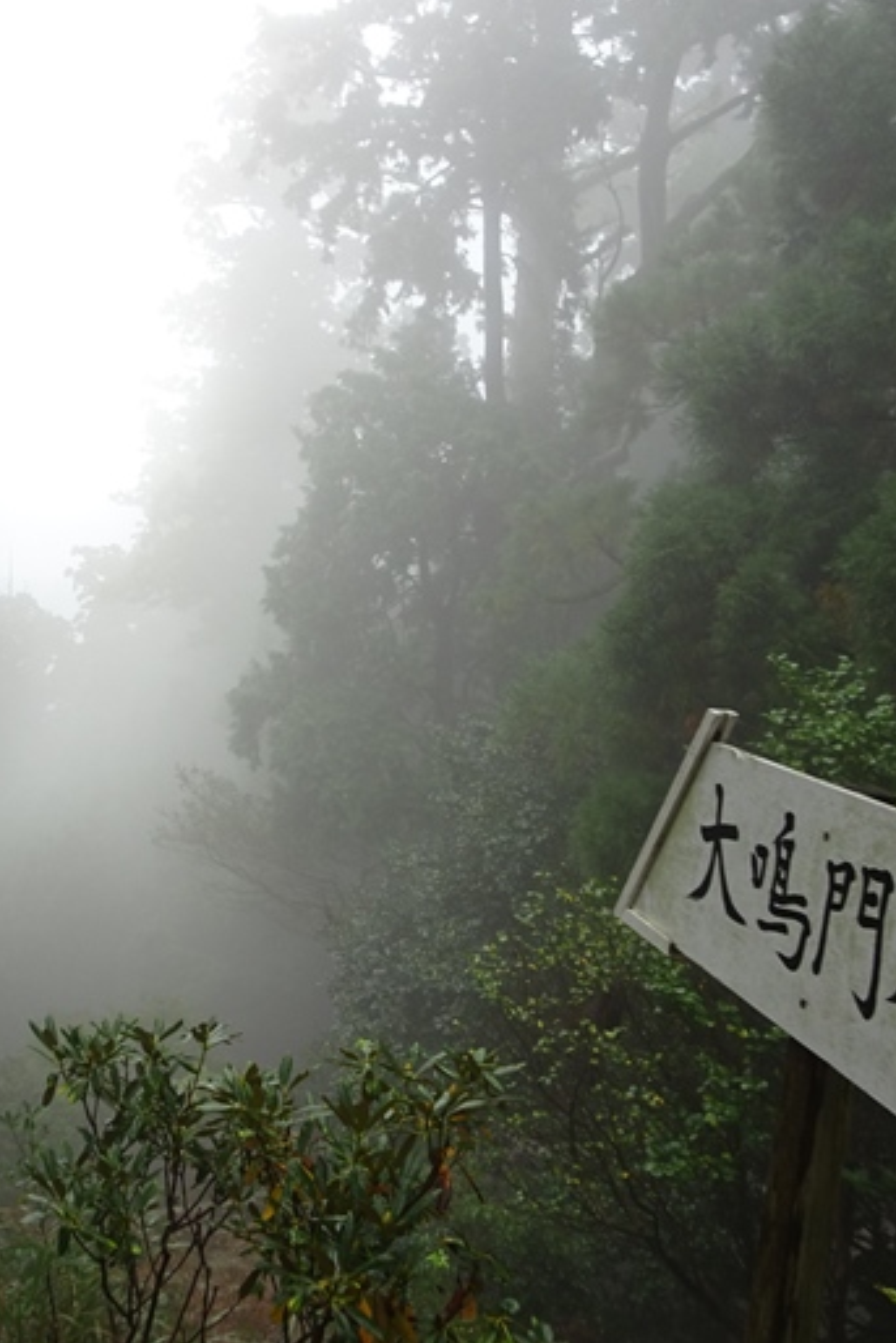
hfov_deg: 37.7
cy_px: 678
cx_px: 199
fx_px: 1268
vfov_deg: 55.8
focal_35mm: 34
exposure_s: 1/60
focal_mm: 4.1
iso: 80
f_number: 3.5
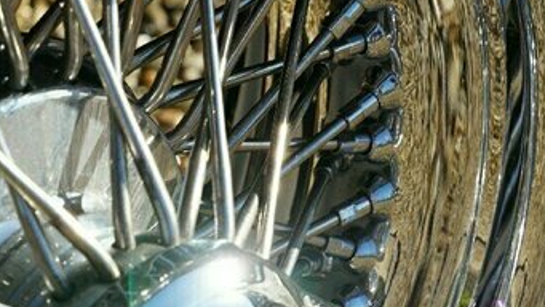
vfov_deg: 5.6
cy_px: 286
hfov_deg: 9.9
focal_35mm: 217
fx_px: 3136
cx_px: 364
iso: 100
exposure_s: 1/100
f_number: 6.3
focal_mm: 58.8
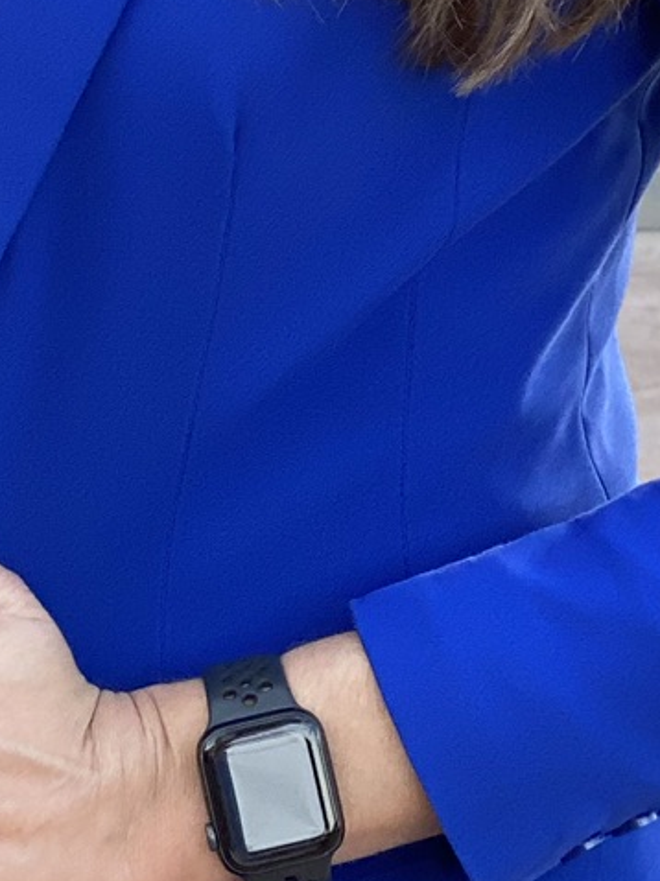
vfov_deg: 8.7
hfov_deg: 6.7
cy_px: -308
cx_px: 236
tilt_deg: -6.7
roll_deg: -0.3
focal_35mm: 223
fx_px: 5674
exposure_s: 1/122
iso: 64
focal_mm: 6
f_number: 2
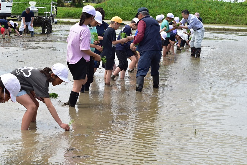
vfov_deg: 26.5
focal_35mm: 51
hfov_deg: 38.9
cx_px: 124
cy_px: 82
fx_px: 350
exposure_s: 1/400
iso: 400
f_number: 10
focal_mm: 34
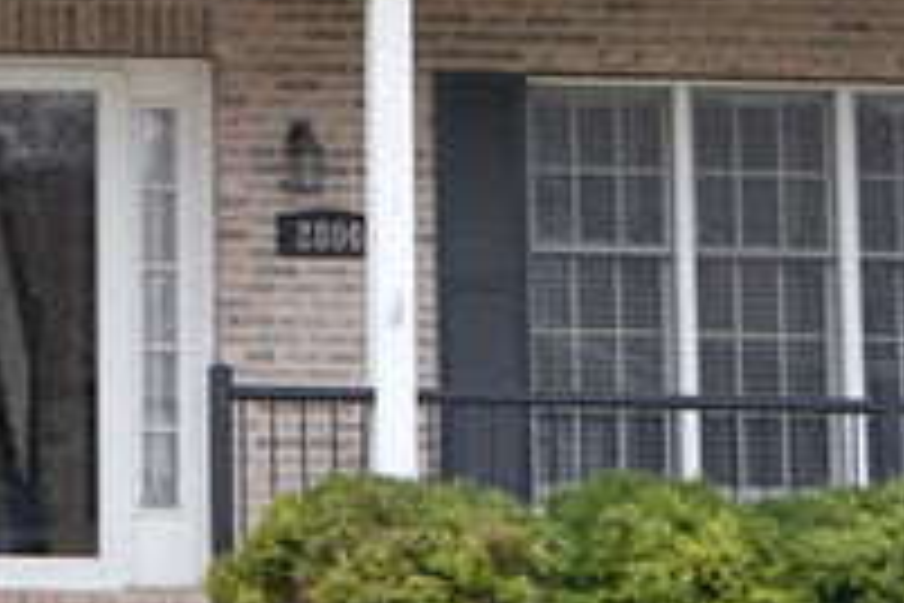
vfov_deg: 8.1
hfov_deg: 11.4
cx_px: -661
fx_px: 4218
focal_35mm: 168
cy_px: -119
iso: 250
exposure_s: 1/250
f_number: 3.5
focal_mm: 33
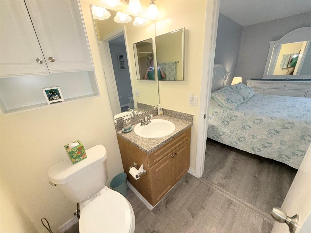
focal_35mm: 14
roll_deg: +3.9
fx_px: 126
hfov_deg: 102.1
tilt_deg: -20.8
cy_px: 116
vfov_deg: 85.7
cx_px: 156
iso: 400
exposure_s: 1/120
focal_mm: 2.22
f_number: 2.2
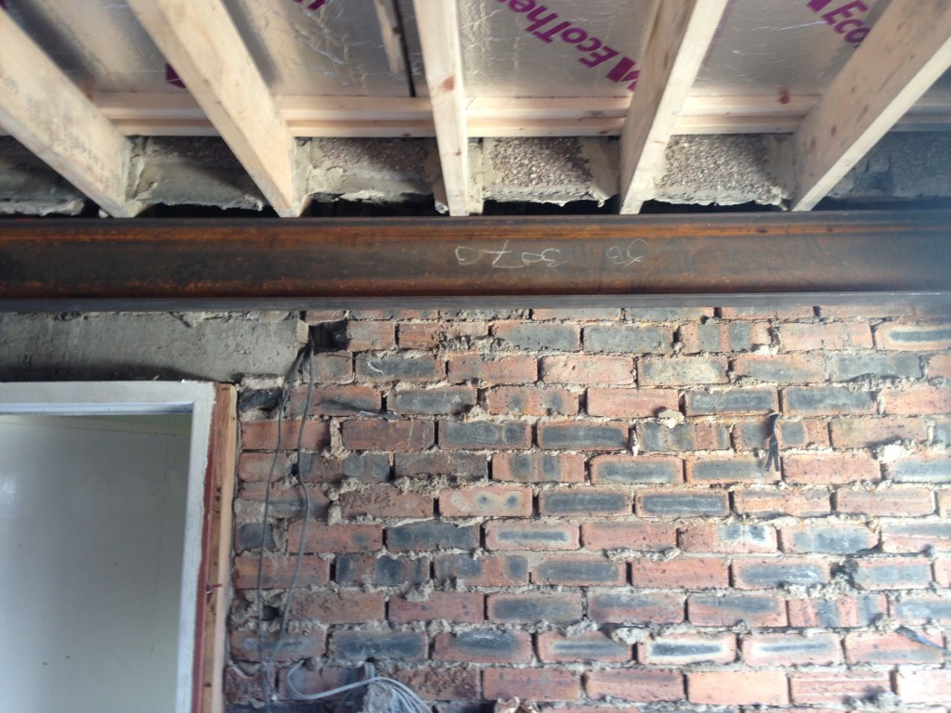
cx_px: 476
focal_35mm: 33
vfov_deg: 42.9
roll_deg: -1.1
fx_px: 907
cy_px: 356
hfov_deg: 55.4
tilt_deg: +9.3
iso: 64
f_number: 2.4
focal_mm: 4.12
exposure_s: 1/20
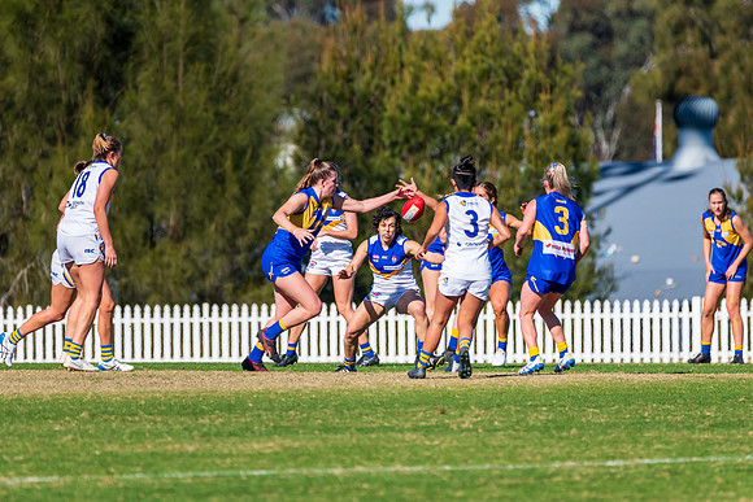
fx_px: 11104
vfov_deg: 2.6
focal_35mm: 531
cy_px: 250
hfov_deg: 3.9
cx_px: 390
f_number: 8
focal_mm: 500
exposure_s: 1/3200
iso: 800
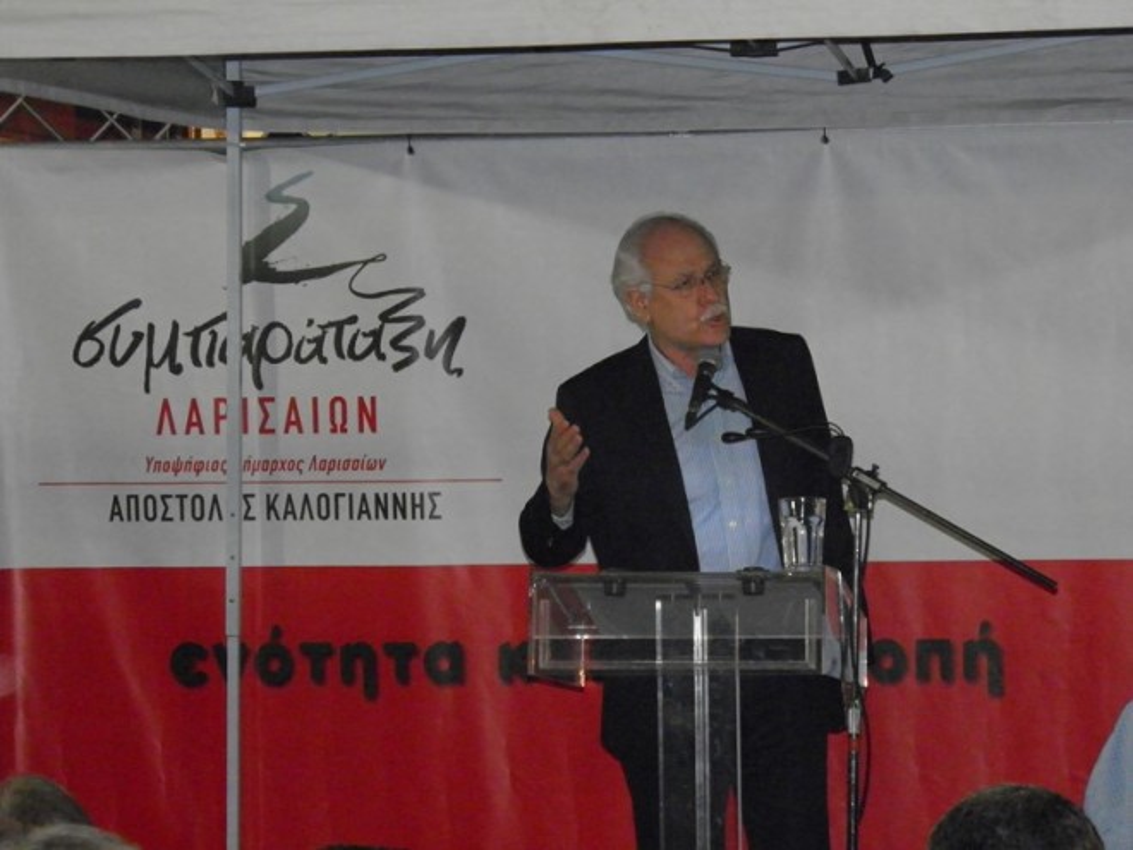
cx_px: 566
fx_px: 5302
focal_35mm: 162
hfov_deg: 12.2
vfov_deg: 9.2
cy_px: 425
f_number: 4.1
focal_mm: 29.2
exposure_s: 1/160
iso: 640
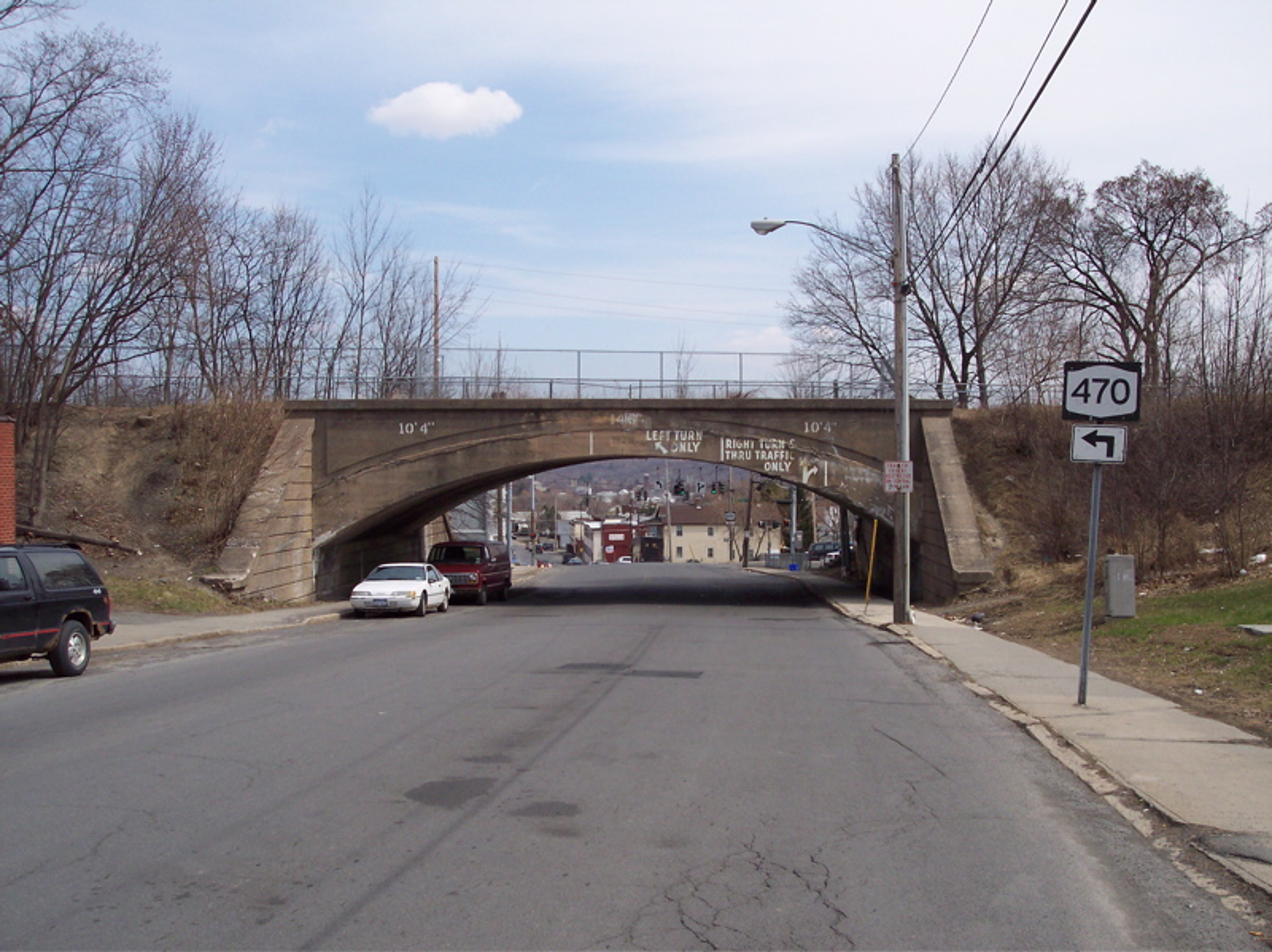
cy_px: 476
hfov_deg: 49.0
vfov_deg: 37.7
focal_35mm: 38
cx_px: 636
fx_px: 1396
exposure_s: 1/700
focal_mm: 8
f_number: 4.8
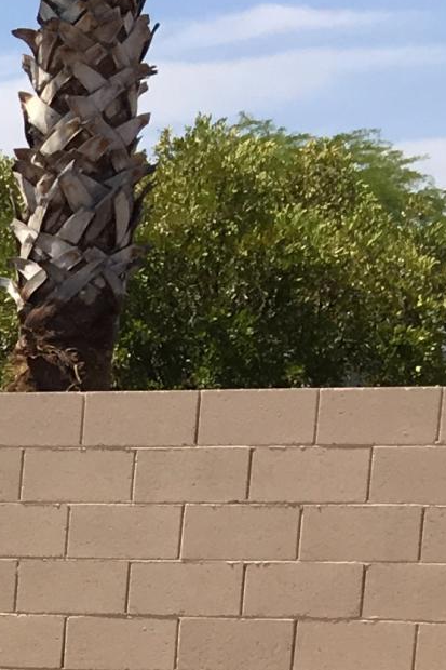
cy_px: 960
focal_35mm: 146
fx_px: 2714
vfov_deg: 13.4
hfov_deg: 7.9
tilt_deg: -10.1
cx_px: -981
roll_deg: -1.5
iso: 25
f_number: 2.2
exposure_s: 1/1972
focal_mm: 4.15
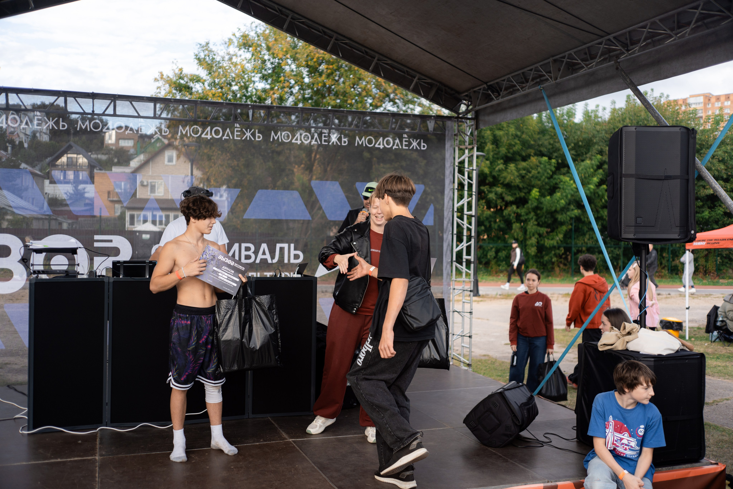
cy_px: 244
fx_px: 713
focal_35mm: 35
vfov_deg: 37.9
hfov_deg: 54.4
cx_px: 366
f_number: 2.2
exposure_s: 1/800
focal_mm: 35
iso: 100
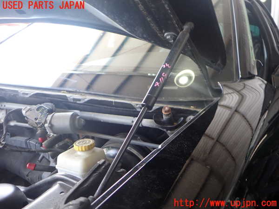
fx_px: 242
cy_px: 104
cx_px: 140
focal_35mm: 30
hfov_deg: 60.0
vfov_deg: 46.8
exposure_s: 1/80
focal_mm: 5.4
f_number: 2.3
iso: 200
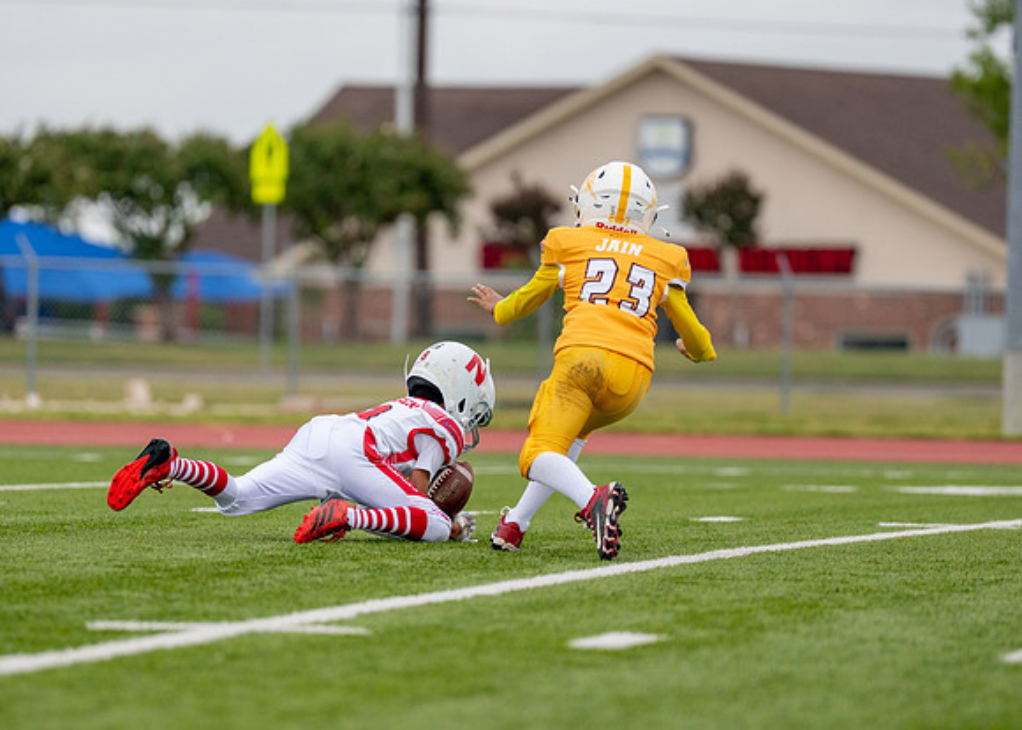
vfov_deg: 4.5
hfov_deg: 6.3
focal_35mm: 322
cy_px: 379
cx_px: 471
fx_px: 9358
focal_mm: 200
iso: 400
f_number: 2.8
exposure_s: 1/2000
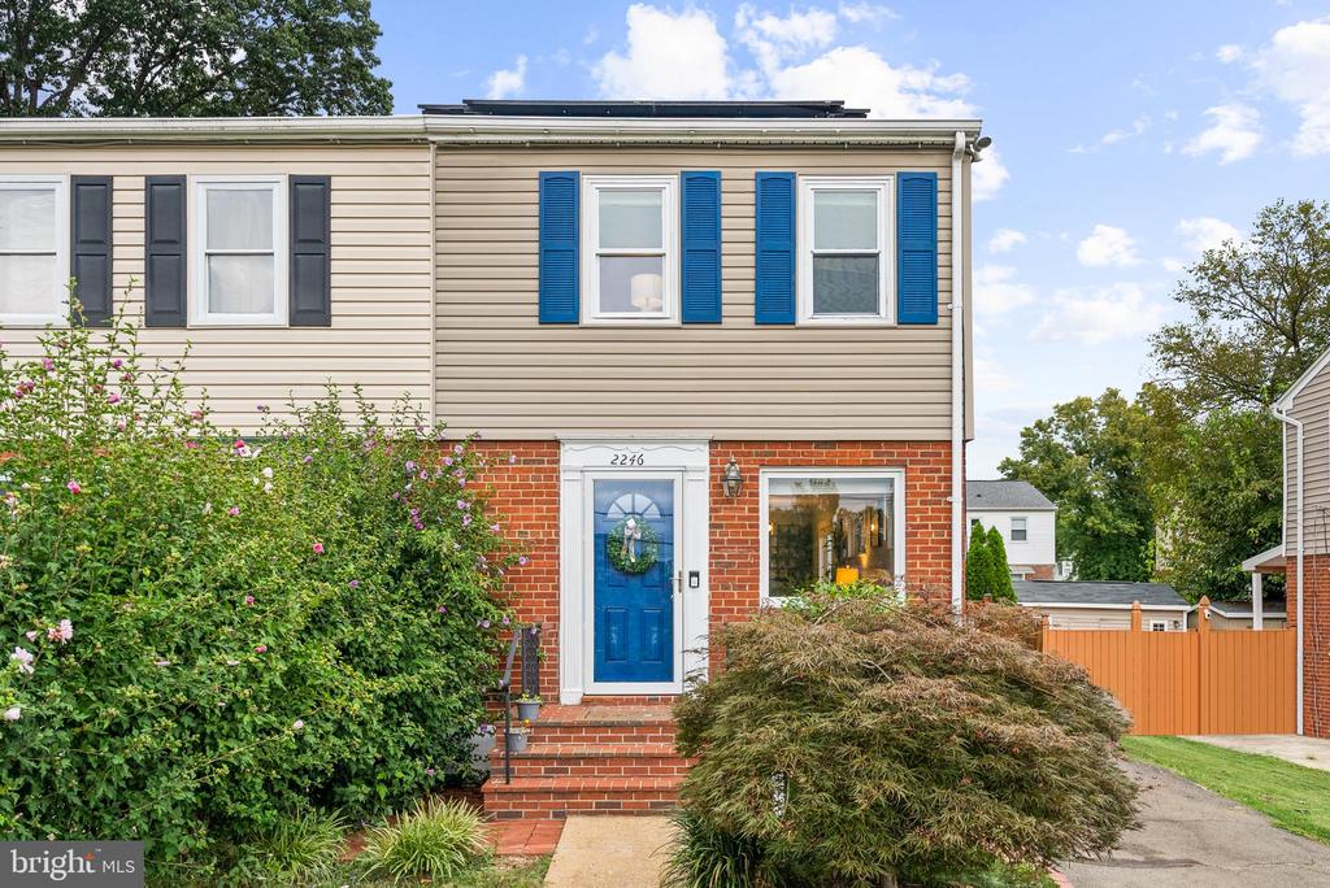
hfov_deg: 68.3
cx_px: 665
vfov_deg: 48.8
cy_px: 444
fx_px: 980
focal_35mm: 26
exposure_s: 1/100
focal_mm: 26.5
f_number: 4
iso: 200
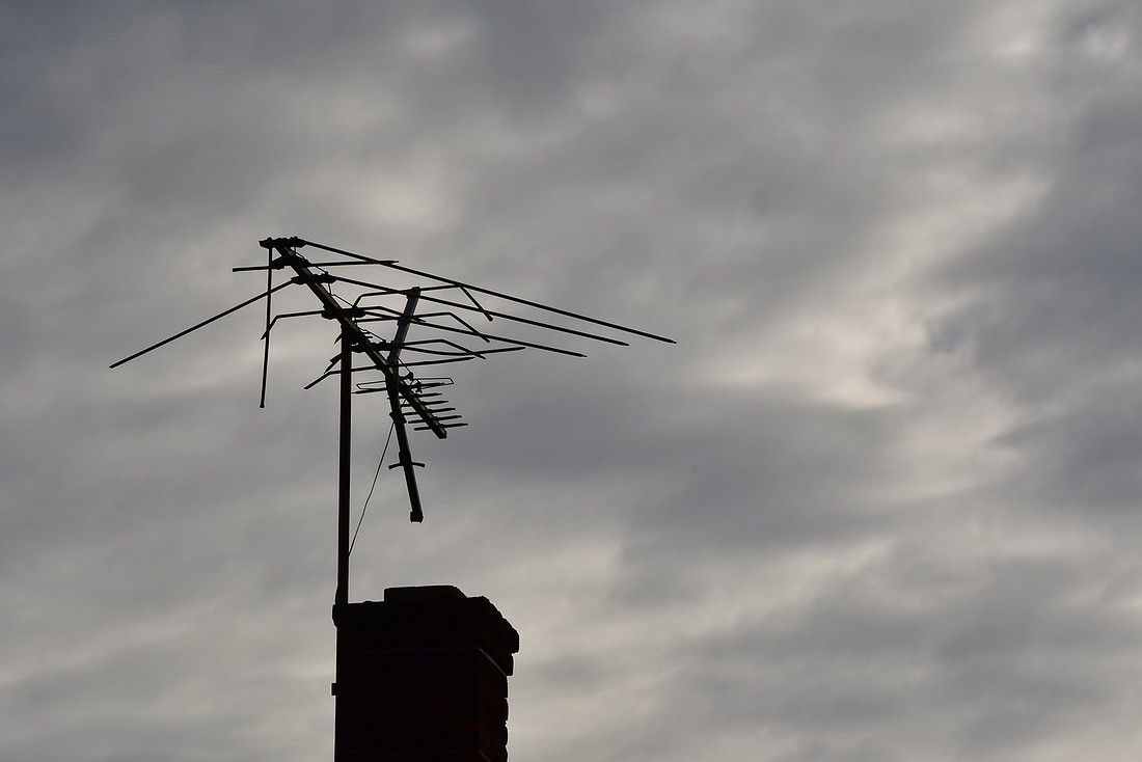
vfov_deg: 7.3
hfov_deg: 11.0
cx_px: 571
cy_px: 381
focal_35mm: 187
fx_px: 5933
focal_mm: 125
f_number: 16
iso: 200
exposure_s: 1/500
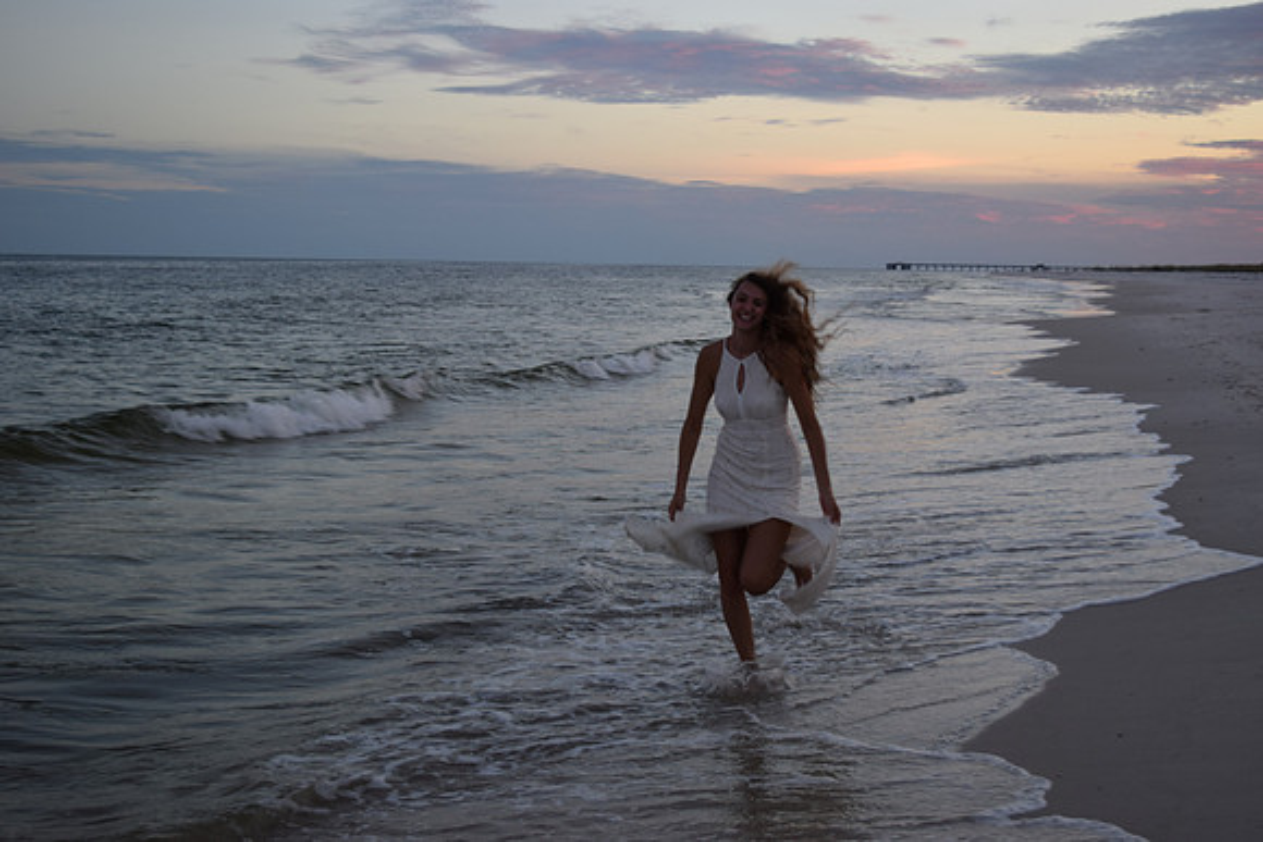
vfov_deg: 26.5
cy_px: 421
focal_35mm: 51
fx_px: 1790
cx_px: 632
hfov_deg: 38.9
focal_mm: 34
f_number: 4.5
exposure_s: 1/60
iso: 400
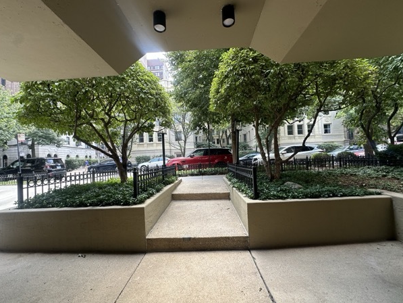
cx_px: 201
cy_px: 157
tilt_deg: +1.7
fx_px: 175
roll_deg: +2.4
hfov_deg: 98.2
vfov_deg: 81.7
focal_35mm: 15
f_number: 2.2
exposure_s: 1/99
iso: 50
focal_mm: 2.22
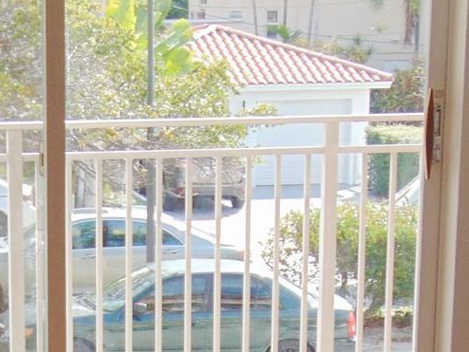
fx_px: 1844
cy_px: 514
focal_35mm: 136
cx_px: 27
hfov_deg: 14.3
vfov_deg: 10.6
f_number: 3.3
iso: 80
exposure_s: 1/160
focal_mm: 7.6
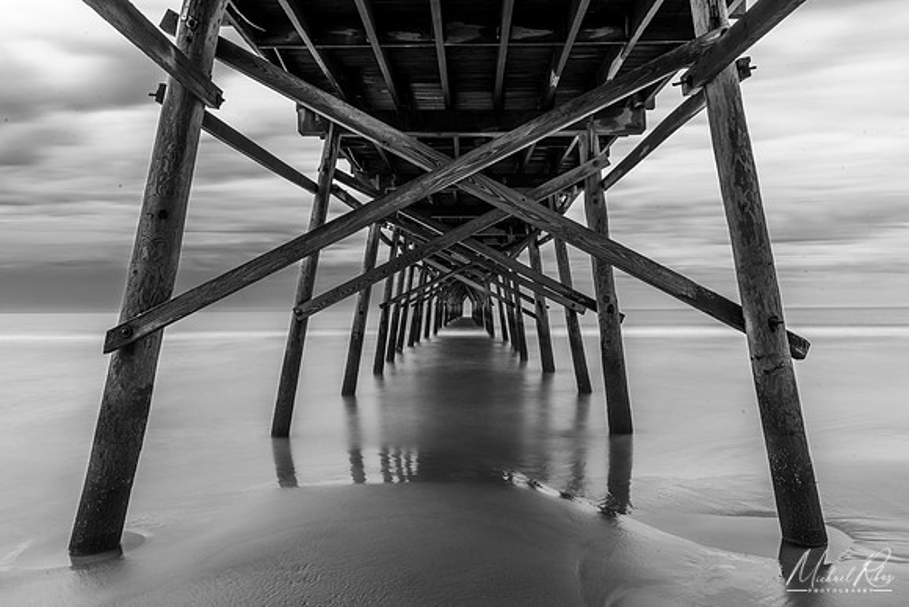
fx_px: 709
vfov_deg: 46.3
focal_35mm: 28
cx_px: 454
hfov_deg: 65.3
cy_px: 304
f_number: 16
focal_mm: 28
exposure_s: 20
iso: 64
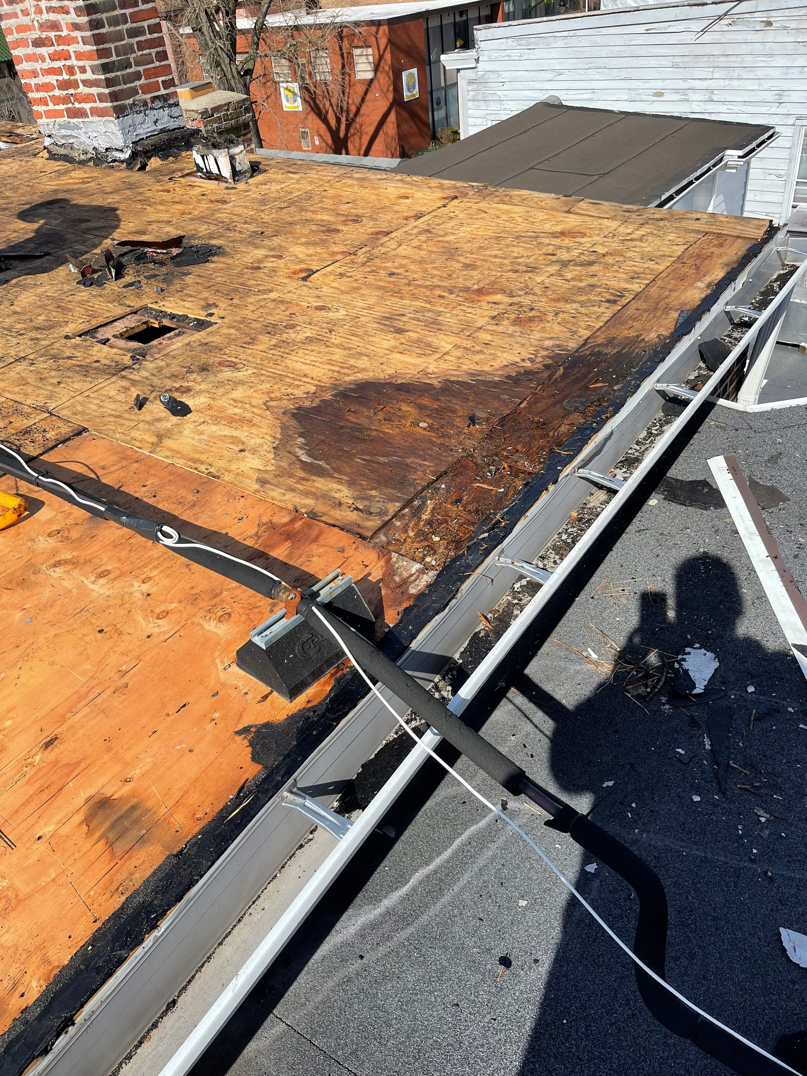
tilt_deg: -33.3
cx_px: 404
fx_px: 808
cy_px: 538
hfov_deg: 53.1
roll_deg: +8.5
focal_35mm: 26
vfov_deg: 67.3
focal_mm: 5.1
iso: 32
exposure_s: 1/2857
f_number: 1.6
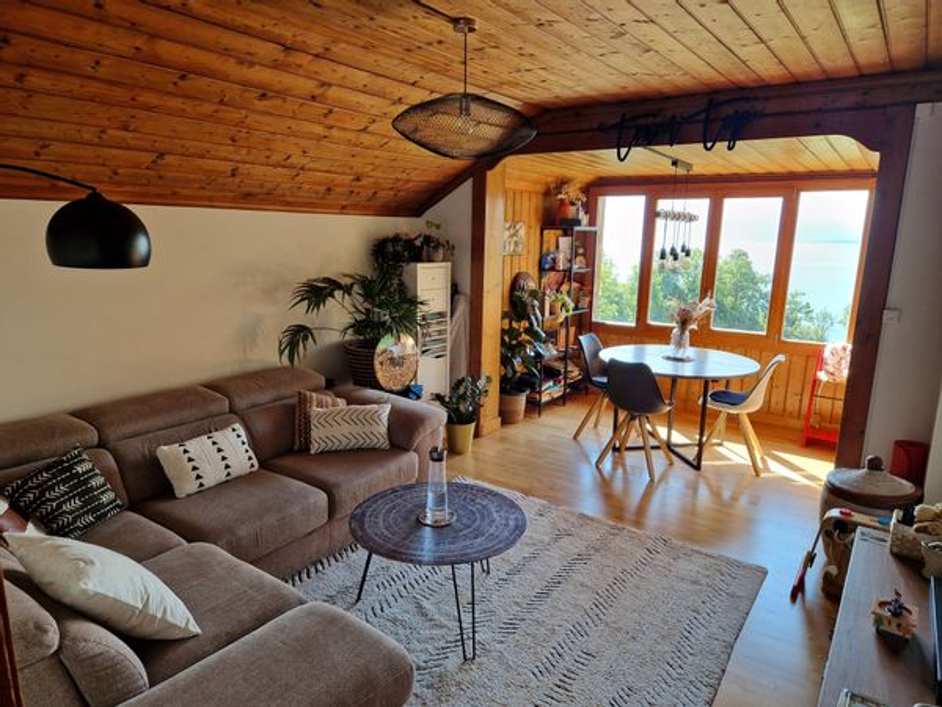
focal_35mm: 23
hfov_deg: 73.9
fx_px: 626
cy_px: 354
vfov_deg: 58.9
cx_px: 471
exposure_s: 1/50
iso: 50
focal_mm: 5.4
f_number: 1.8
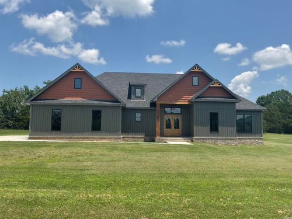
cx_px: 146
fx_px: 245
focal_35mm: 29
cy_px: 110
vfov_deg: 48.2
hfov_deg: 61.7
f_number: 1.8
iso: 16
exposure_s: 1/1912
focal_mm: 3
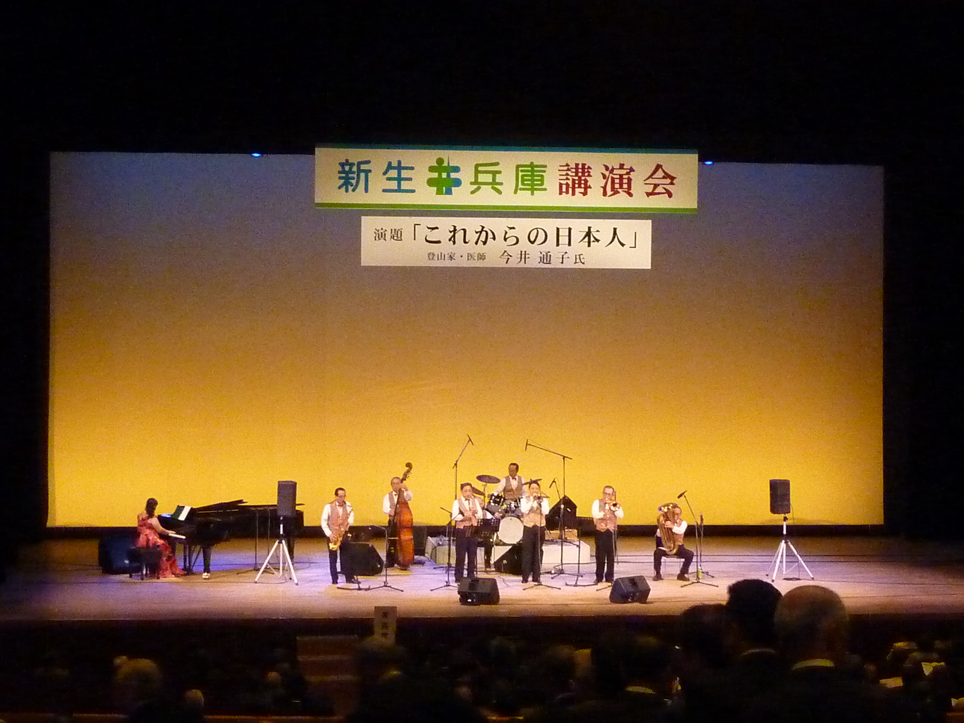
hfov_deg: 25.7
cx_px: 482
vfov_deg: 19.4
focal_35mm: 76
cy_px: 362
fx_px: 2116
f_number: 3.7
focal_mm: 6.9
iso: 800
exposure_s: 1/25
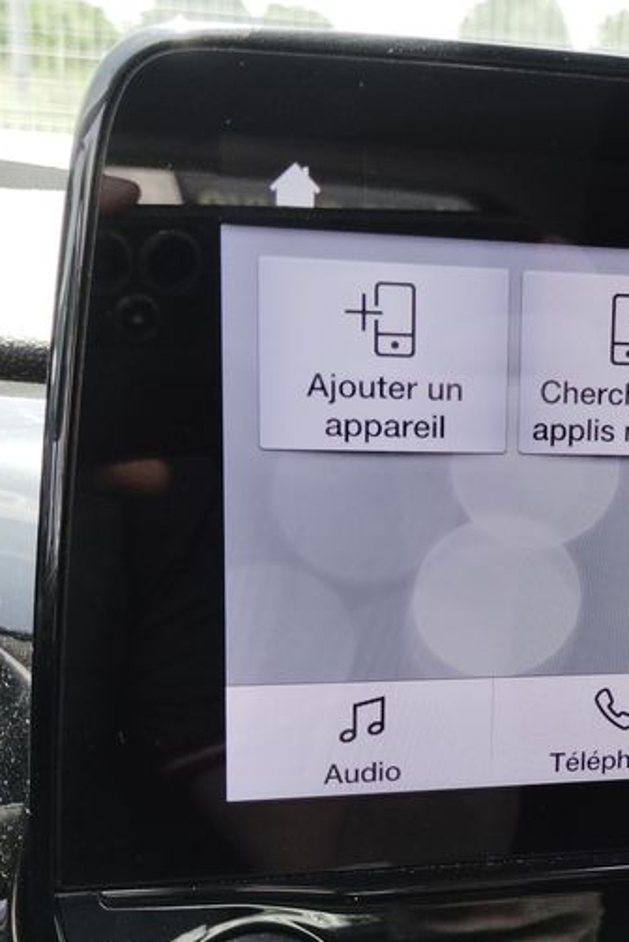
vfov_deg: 33.0
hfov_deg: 21.6
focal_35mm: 60
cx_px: 676
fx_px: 1570
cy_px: 641
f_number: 1.8
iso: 50
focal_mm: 4.25
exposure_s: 1/248
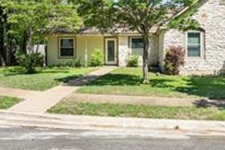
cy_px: 47
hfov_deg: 37.8
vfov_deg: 25.8
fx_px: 325
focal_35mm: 52
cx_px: 149
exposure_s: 1/500
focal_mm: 24
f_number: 8
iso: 200
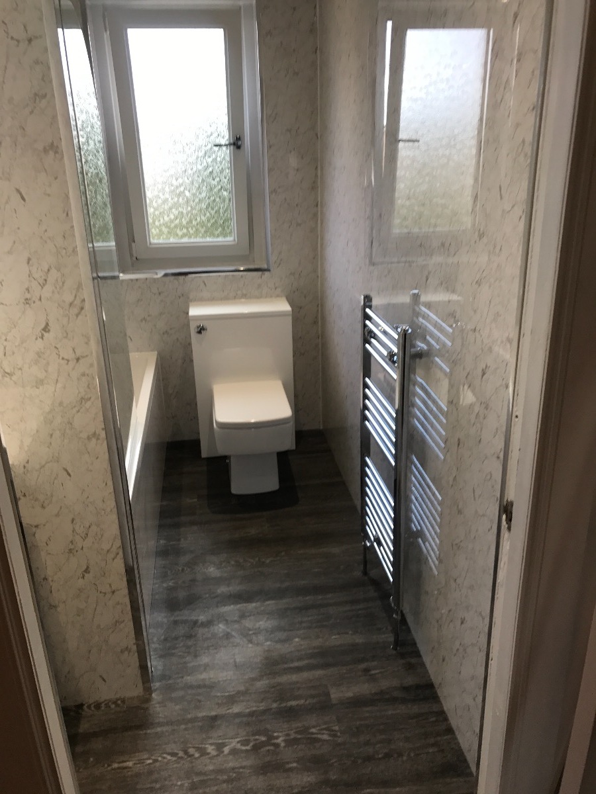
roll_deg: +2.7
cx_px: 298
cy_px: 397
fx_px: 643
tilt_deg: -17.8
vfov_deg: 63.4
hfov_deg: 49.7
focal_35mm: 28
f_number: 1.8
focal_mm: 3.99
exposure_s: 1/50
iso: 25
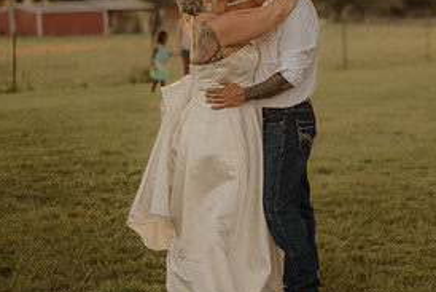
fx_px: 1284
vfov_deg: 12.9
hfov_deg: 18.9
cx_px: 406
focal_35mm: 106
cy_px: 111
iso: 200
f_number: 2.8
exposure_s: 1/400
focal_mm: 50
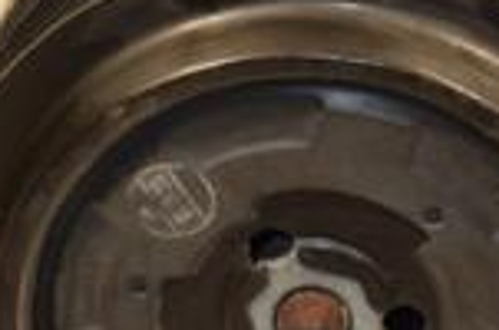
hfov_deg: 4.6
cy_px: -7
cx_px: 211
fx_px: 6197
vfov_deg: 3.1
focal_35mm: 448
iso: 800
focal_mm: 75
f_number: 5.3
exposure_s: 1/125
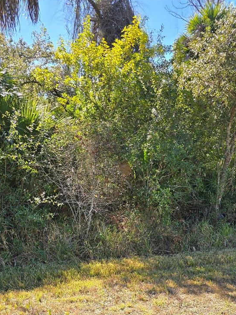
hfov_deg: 37.7
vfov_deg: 46.1
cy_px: 258
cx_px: 116
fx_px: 345
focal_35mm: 38
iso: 12
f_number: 1.7
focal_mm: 6.3
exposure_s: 1/277
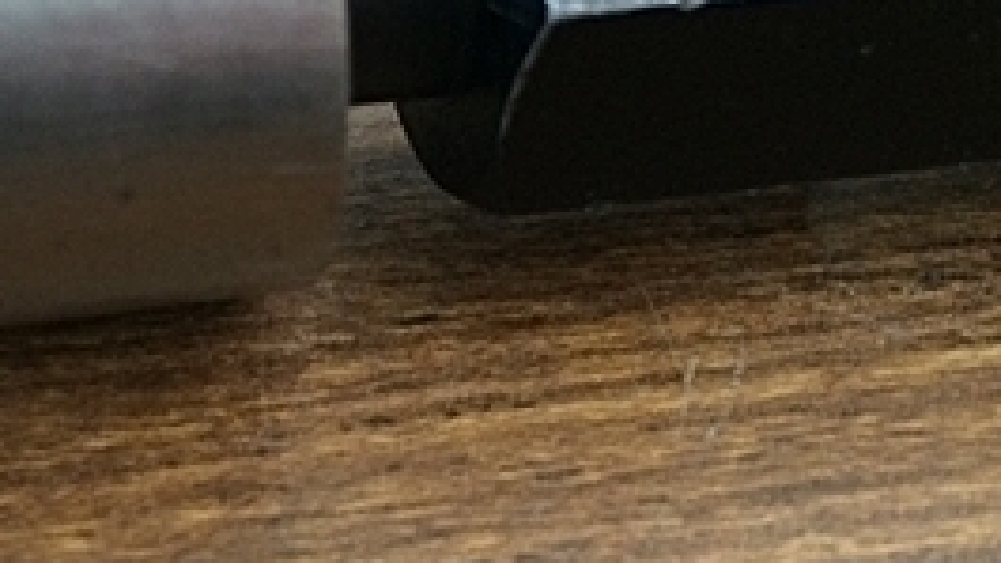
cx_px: 140
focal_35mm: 79
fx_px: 2097
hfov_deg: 26.1
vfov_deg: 15.1
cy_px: 38
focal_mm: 4.12
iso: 160
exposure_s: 1/30
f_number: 2.2
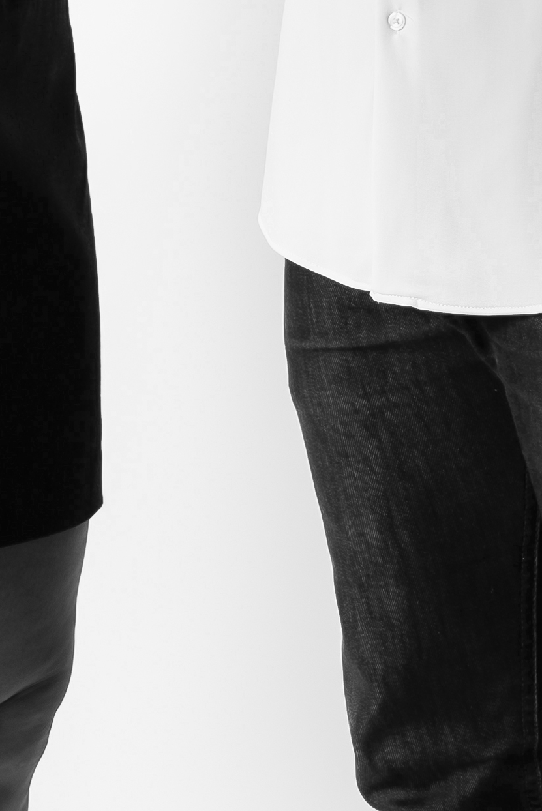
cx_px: 168
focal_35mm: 150
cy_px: -252
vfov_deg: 13.2
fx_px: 3383
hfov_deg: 9.2
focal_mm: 44
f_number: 4.5
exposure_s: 1/200
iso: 640
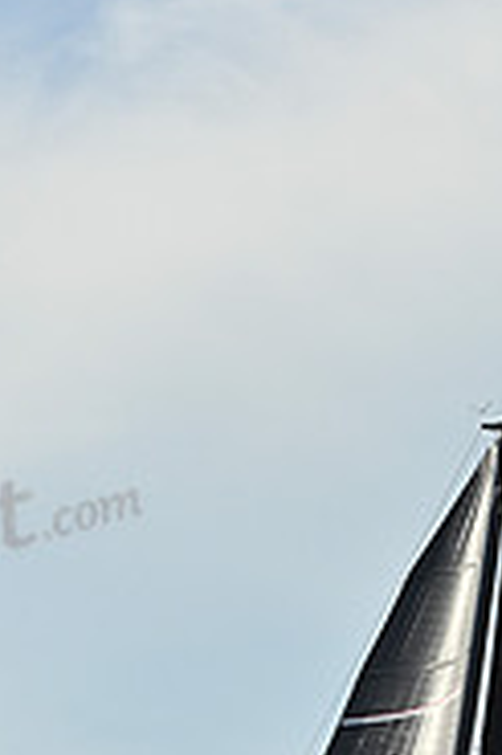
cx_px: 353
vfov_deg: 7.9
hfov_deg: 5.3
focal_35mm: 257
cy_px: 1094
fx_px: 5385
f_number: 11
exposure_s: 1/1000
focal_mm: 82
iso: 320
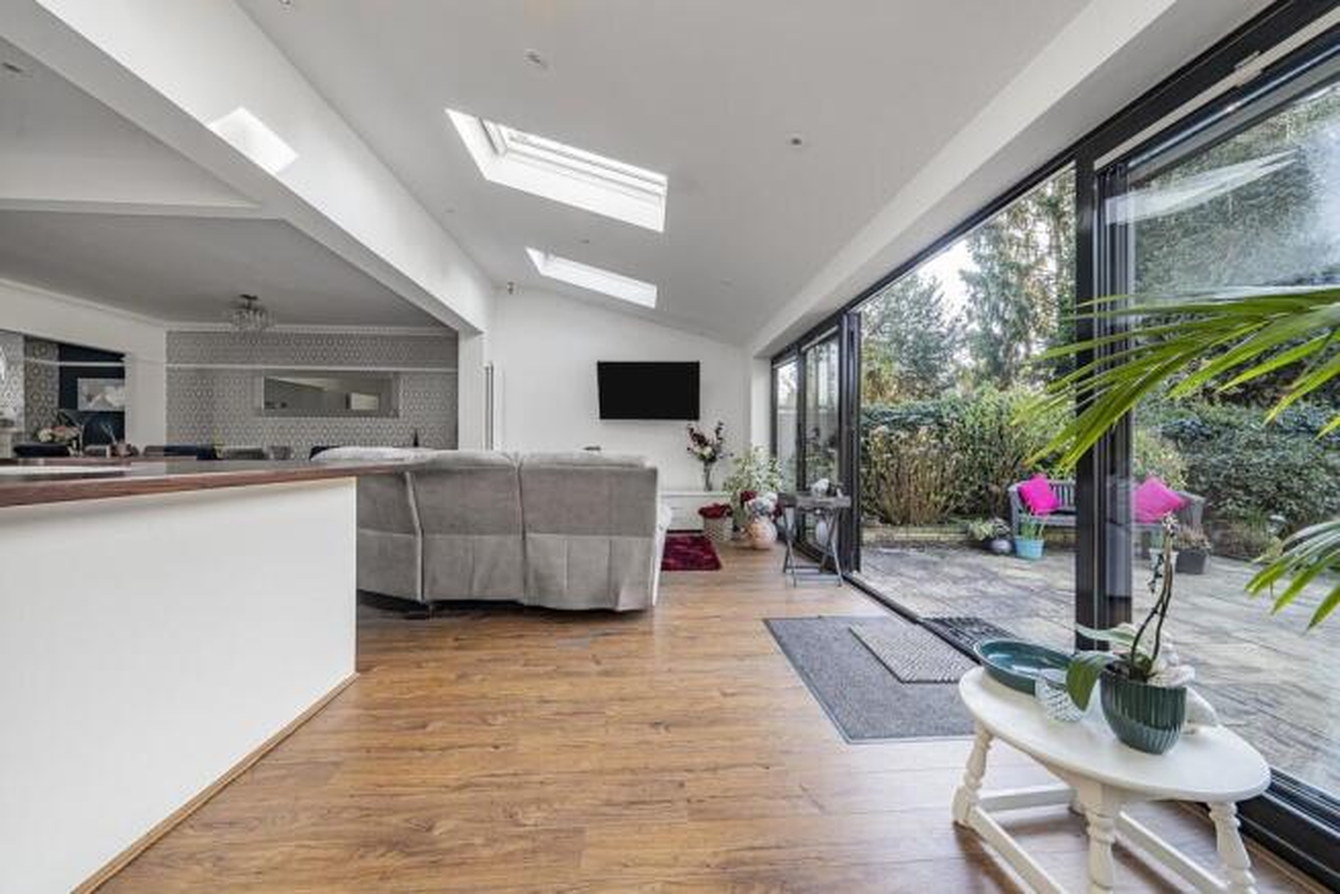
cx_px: 670
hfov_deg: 112.6
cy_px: 447
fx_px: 447
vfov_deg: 90.0
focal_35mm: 12
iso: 320
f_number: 9
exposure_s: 1/40
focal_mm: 12
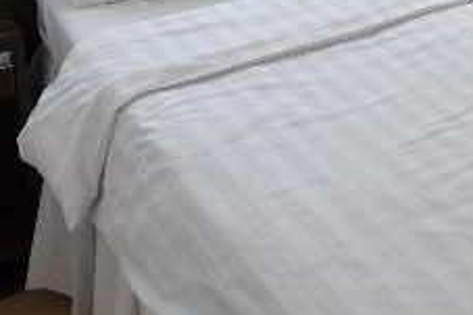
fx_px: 880
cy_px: -106
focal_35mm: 67
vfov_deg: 18.7
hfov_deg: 26.7
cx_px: 565
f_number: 4
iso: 400
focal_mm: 19
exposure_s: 1/320
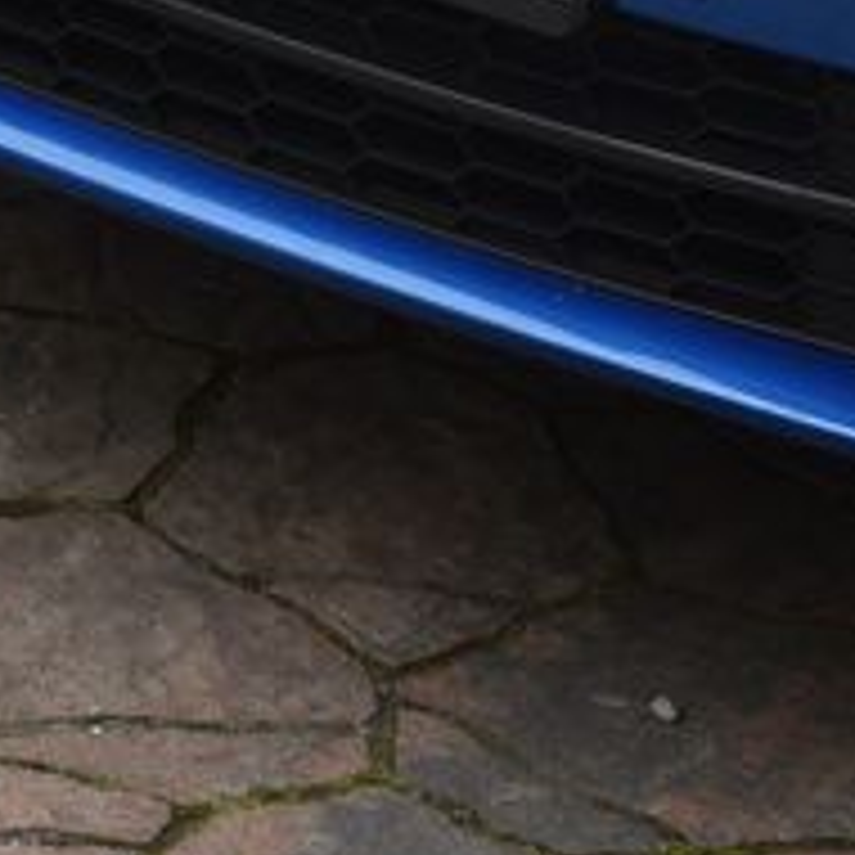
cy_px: -567
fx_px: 5114
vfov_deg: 9.2
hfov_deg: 9.4
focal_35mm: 183
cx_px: 1102
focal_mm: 40
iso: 500
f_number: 8
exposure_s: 1/250
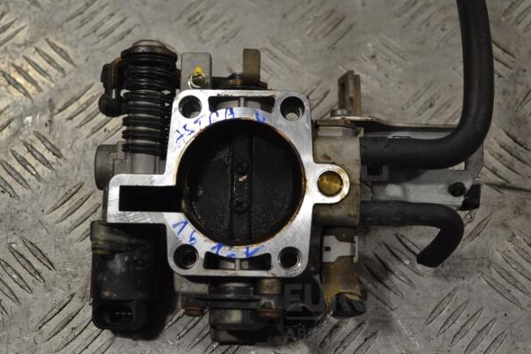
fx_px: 899
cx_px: 267
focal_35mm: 61
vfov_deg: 22.2
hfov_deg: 32.9
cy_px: 177
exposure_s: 1/125
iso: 280
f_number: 5.6
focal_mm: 40
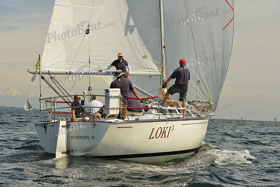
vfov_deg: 19.5
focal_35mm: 70
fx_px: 545
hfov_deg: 28.8
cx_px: 140
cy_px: 94
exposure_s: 1/1250
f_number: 9
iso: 320
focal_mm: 70
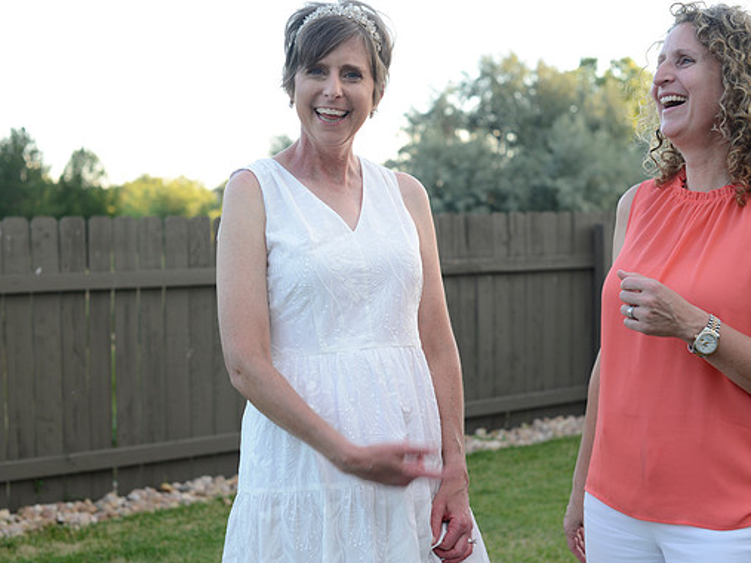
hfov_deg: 34.9
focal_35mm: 55
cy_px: 281
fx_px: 1193
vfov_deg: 26.5
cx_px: 381
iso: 400
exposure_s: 1/200
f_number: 4
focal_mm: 50
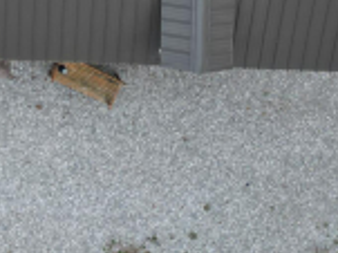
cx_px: 21
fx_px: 1034
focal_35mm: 106
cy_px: -222
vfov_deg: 12.6
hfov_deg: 18.2
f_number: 1.7
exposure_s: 1/350
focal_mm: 6.72
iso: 100
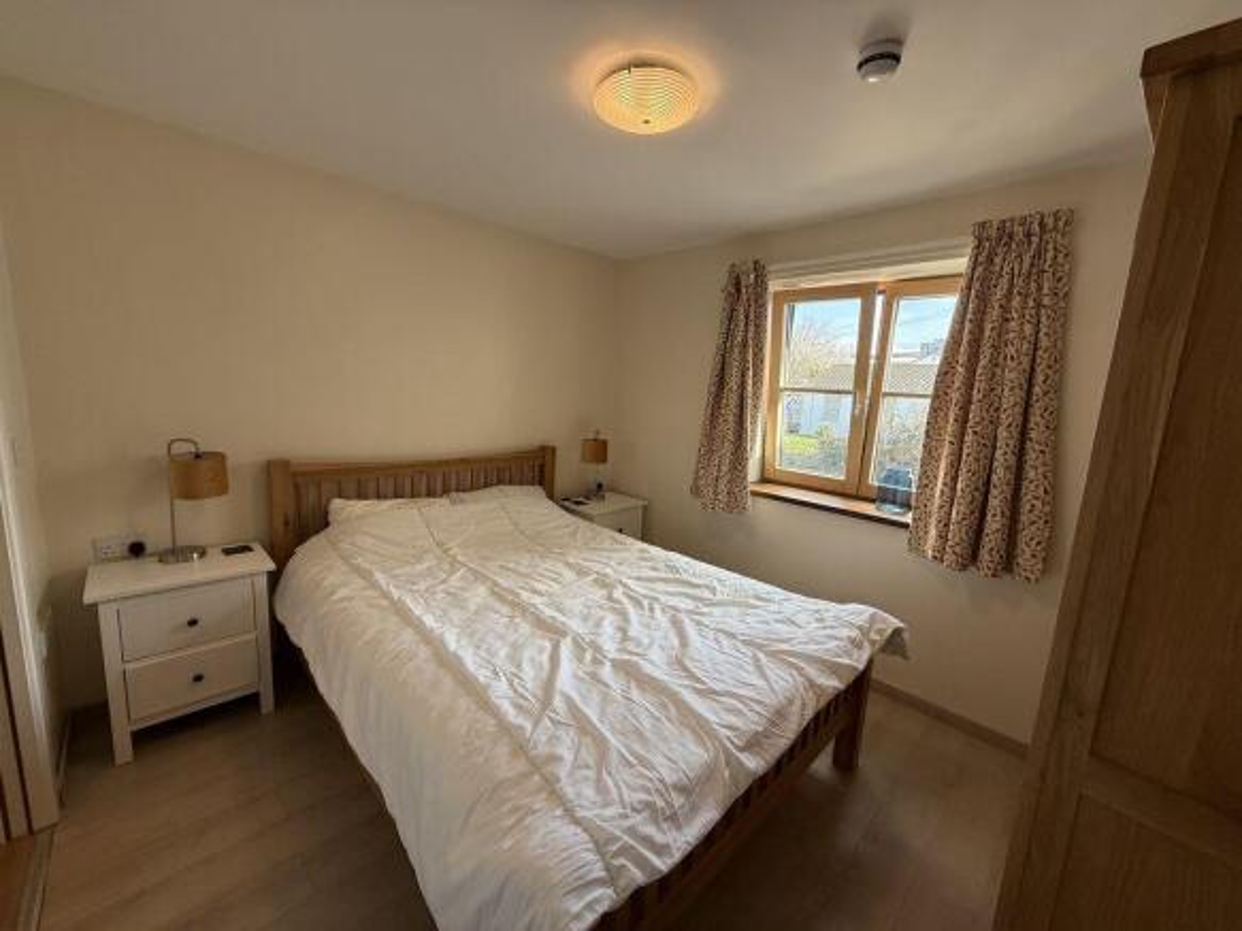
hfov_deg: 102.1
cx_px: 621
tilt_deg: -9.1
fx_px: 502
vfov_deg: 85.7
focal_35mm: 14
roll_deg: -3.4
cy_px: 466
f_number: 2.2
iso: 100
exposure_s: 1/99
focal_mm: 2.22
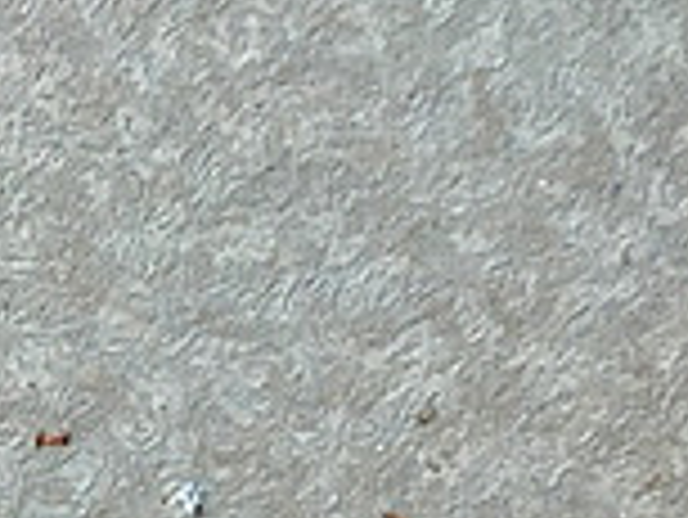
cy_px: 633
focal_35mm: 110
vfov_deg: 13.1
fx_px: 2188
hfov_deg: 15.6
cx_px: -504
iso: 200
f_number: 2.2
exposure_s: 1/30
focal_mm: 4.15
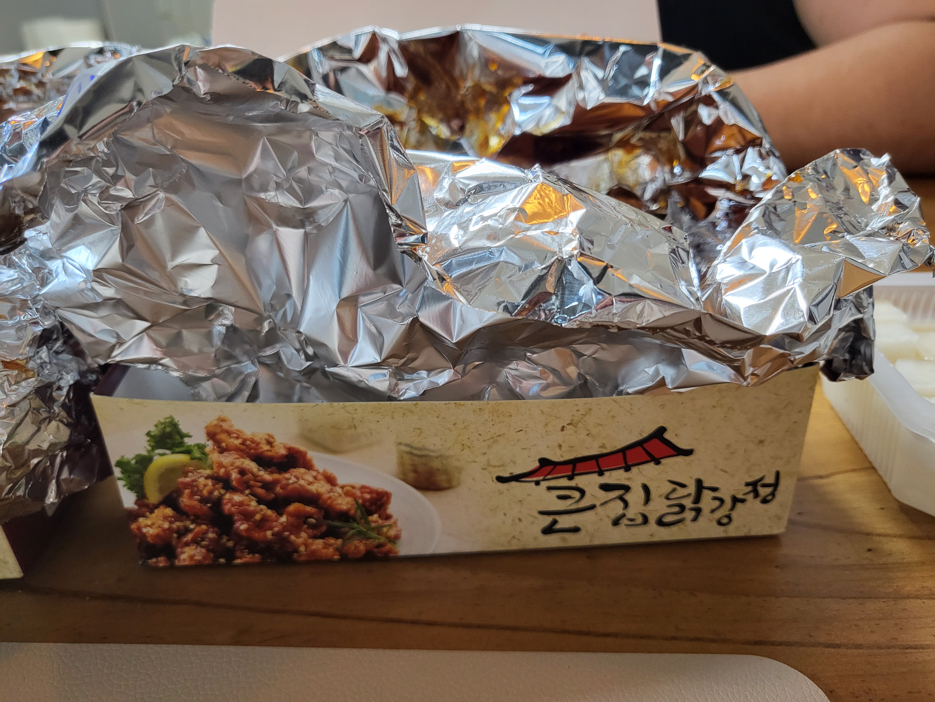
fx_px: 702
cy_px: 351
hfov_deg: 67.3
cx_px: 468
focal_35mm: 26
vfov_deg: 53.1
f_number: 1.8
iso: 200
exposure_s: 1/60
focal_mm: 4.25
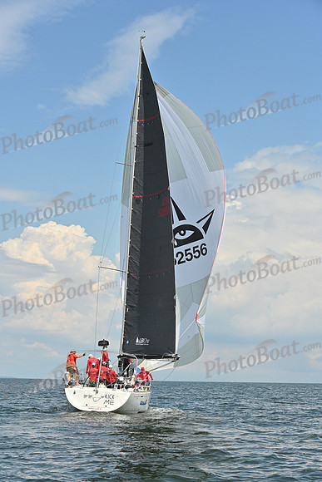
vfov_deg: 28.8
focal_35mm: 70
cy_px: 241
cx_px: 161
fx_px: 939
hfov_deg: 19.5
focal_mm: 70
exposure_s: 1/1600
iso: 320
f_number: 9
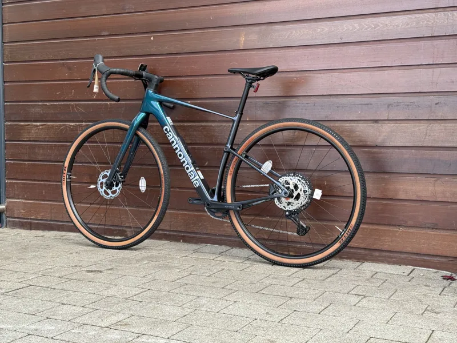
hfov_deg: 39.7
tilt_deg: -3.4
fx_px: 634
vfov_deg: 30.3
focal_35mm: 48
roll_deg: +0.6
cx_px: 228
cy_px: 172
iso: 64
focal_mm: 6.76
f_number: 1.78
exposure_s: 1/259
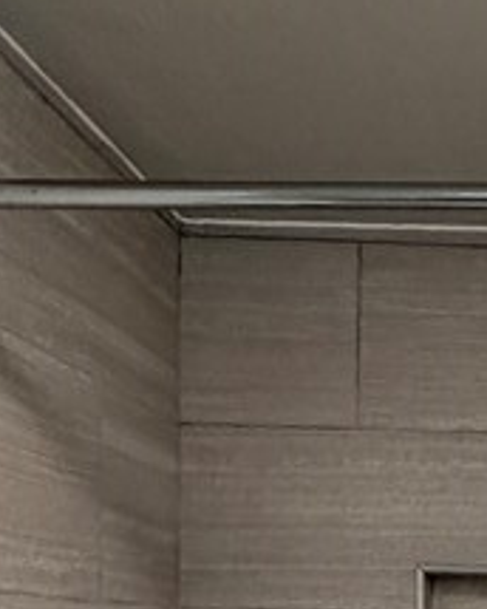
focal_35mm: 65
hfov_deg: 21.3
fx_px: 1171
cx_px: 634
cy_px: 711
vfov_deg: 26.3
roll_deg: -2.1
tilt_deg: -2.7
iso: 320
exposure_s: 1/60
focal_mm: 2.22
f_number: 2.2
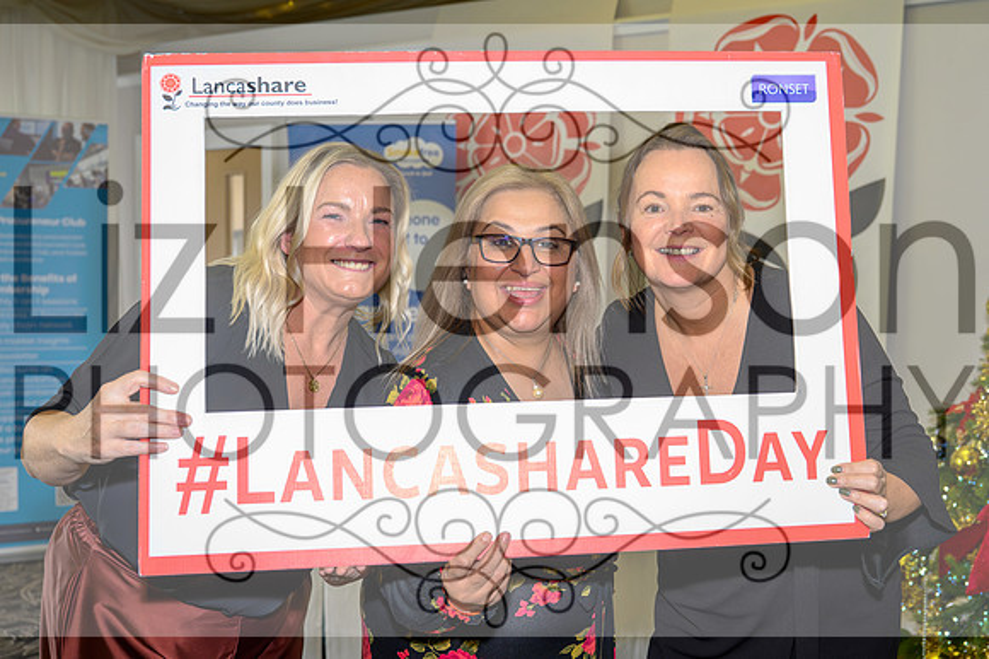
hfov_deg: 46.6
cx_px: 551
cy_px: 334
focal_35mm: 42
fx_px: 1146
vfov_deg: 32.0
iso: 3200
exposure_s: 1/100
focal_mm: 33.5
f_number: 4
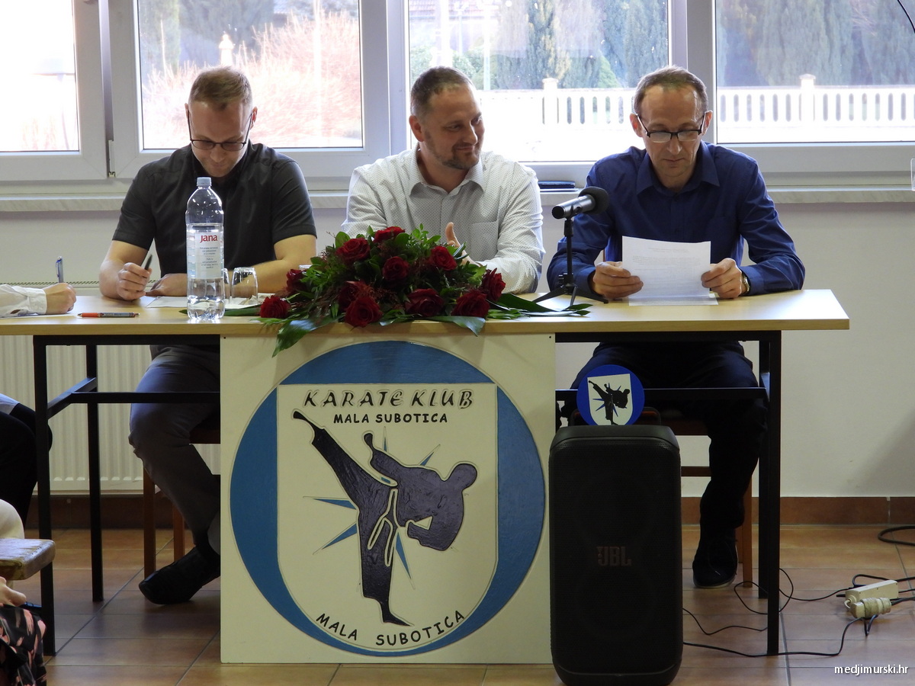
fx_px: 3304
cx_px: 458
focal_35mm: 125
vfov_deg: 11.9
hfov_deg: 15.8
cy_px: 343
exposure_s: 1/30
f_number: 4
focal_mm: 22.5
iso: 400
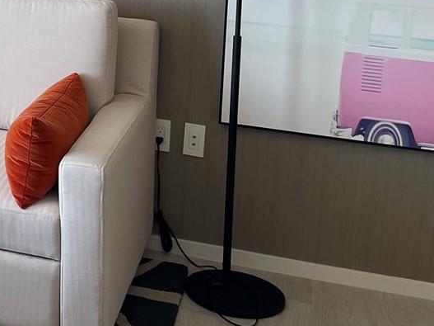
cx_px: -192
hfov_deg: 21.3
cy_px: -57
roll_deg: -0.7
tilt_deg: -9.2
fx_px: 990
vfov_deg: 17.8
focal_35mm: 79
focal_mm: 5.1
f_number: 1.6
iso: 64
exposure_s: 1/121
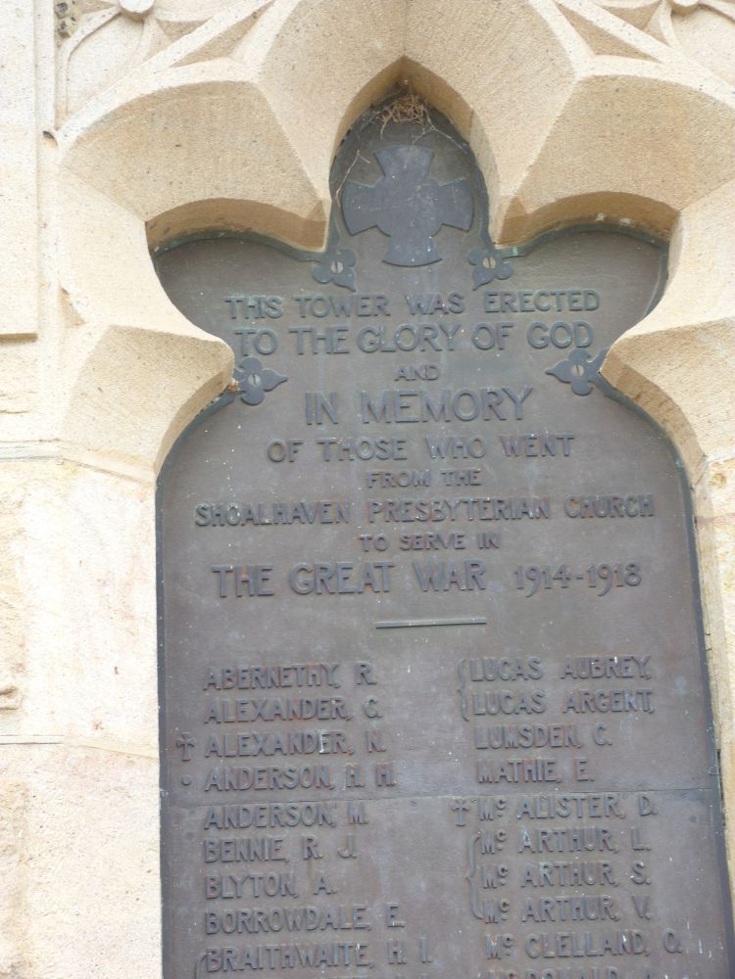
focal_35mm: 84
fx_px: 2378
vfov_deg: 23.3
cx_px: 368
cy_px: 490
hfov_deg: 17.6
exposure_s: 1/60
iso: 80
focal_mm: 15.1
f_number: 3.4
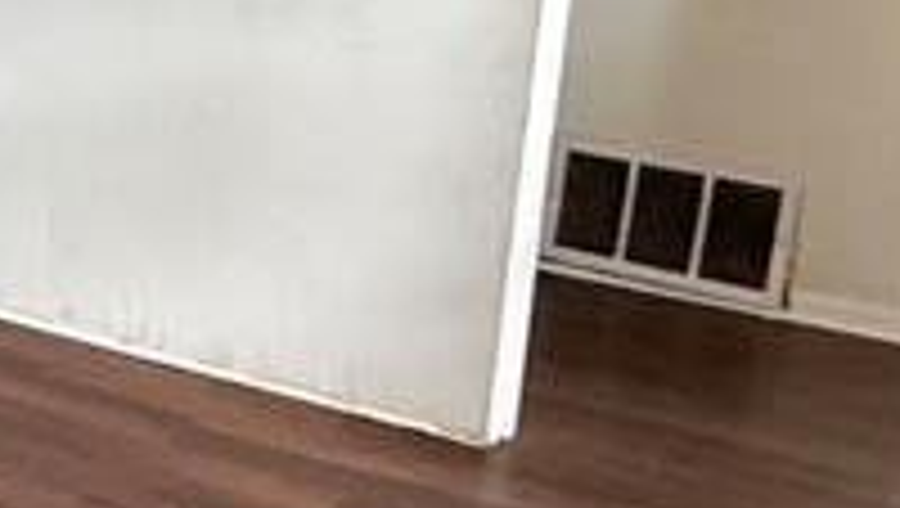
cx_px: -774
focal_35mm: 78
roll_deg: -1.1
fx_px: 1863
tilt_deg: -9.9
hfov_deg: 19.4
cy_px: -9
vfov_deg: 15.2
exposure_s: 1/60
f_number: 2.2
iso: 640
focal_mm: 2.22
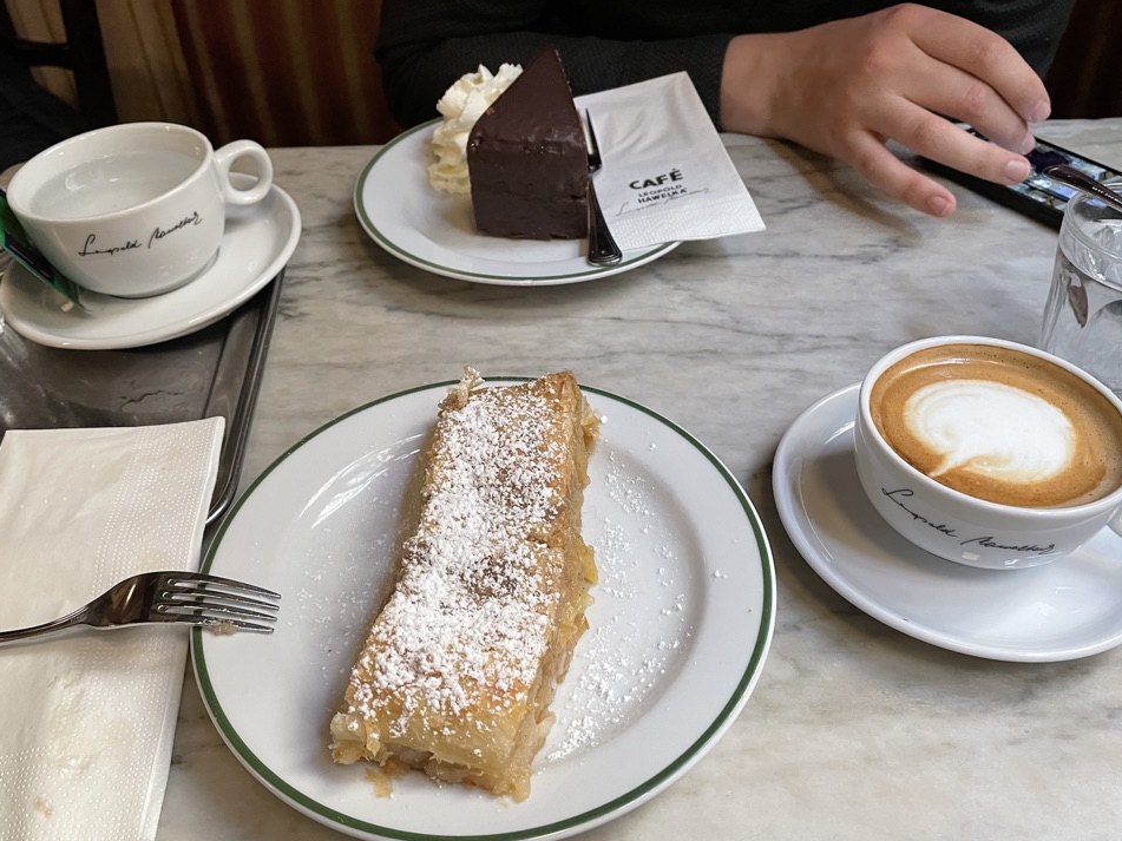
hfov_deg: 63.4
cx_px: 565
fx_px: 907
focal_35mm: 28
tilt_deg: -42.8
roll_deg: +0.5
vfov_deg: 49.7
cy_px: 416
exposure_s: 1/60
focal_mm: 4.2
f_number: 1.6
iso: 250
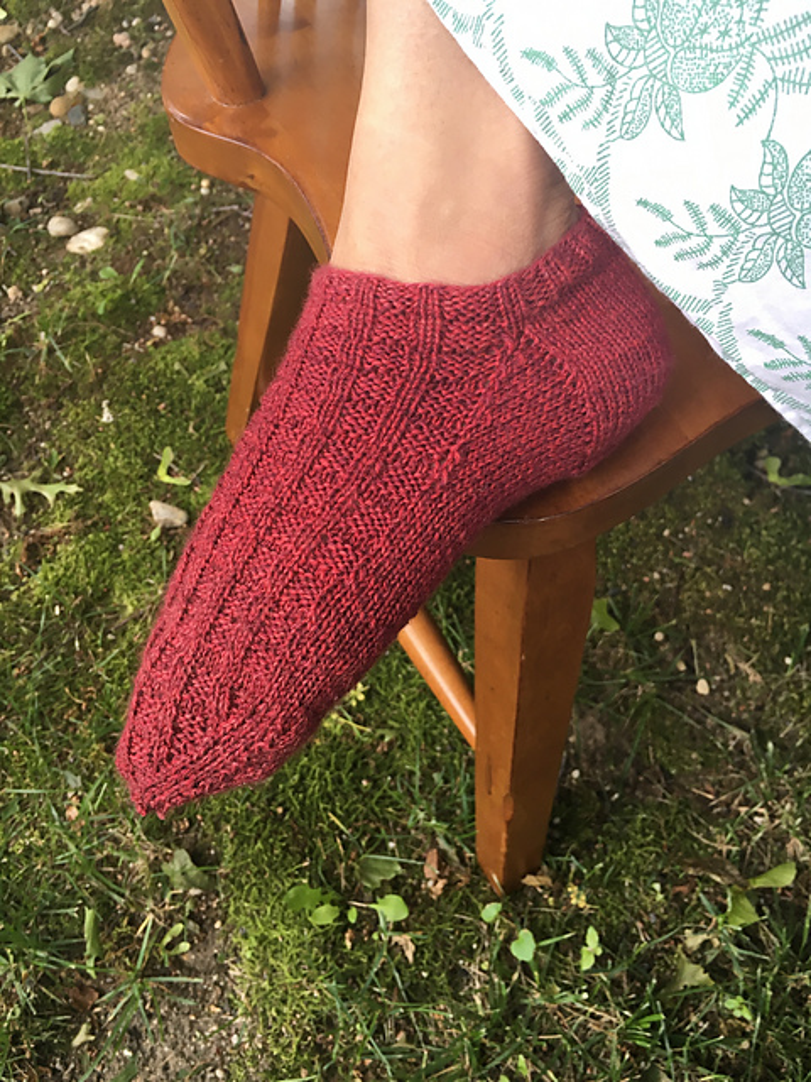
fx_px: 906
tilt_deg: -56.5
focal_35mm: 29
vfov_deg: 61.7
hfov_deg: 48.2
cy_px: 541
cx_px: 406
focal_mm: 4.15
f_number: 2.2
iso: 25
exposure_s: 1/30
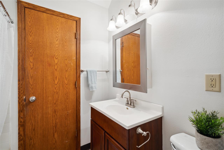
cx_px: 112
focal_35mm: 16
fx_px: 100
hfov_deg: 96.7
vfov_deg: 73.7
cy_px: 75
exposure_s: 1/6
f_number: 10
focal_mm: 16
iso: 400
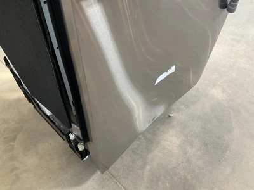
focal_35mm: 29
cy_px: 95
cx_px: 127
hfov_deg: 61.7
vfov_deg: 48.2
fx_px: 213
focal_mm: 3
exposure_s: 1/60
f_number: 1.8
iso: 200
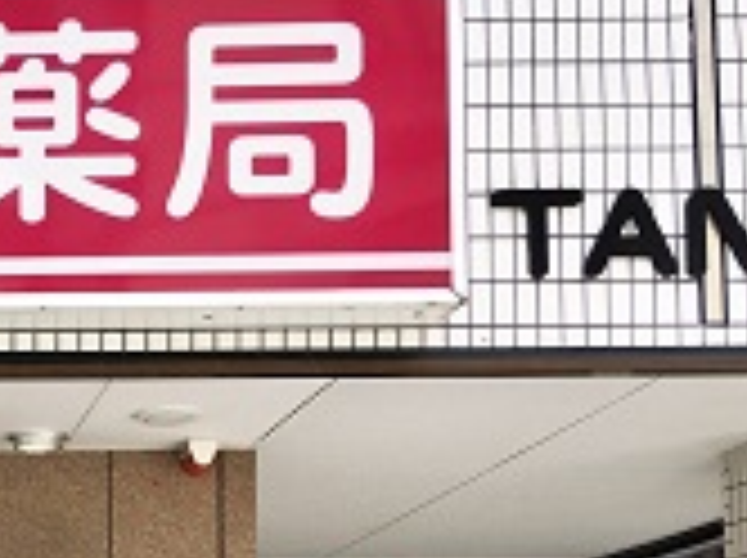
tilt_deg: +4.7
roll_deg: +0.0
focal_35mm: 84
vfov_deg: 16.7
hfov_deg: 21.1
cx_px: -230
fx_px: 1810
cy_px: 698
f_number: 2.2
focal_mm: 4.15
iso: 25
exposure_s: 1/394
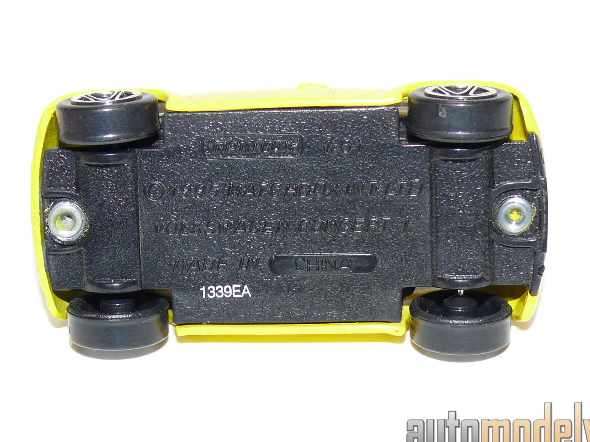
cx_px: 305
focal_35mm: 111
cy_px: 205
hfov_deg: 17.7
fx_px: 1891
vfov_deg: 13.3
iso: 100
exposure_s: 1/30
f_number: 4
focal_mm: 12.7
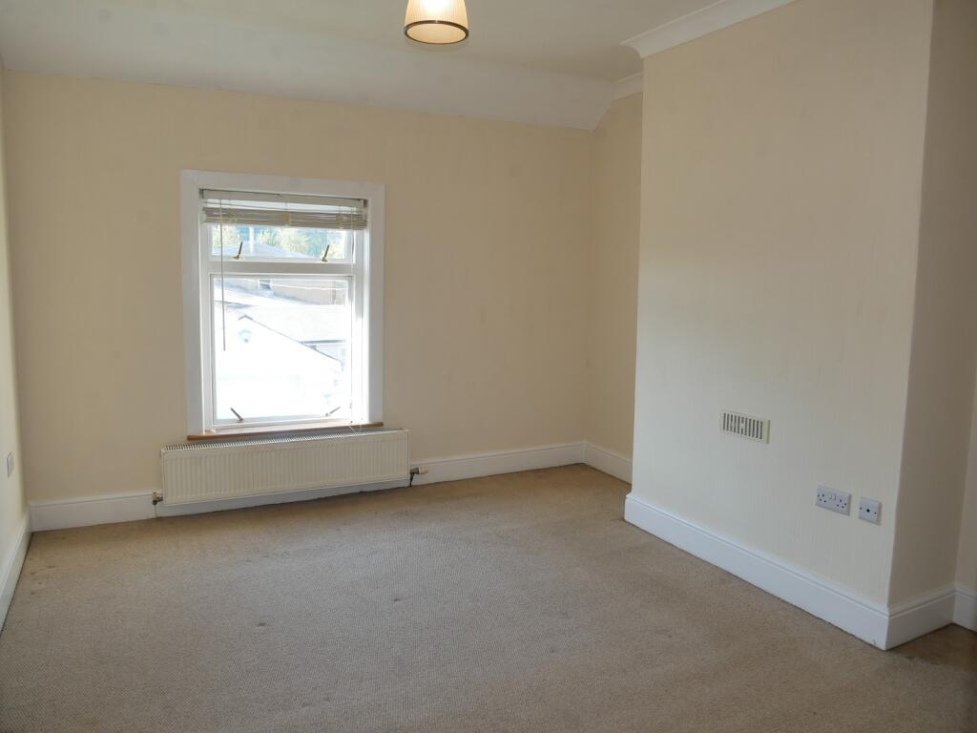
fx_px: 677
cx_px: 488
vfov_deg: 56.8
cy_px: 366
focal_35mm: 24
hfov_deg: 71.6
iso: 250
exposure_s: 1/50
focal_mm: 12
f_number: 5
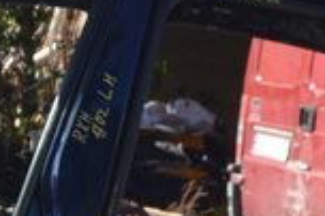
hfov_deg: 11.2
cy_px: 256
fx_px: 1641
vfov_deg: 7.5
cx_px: 9
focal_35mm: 182
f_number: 6.3
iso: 100
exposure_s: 1/200
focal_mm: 18
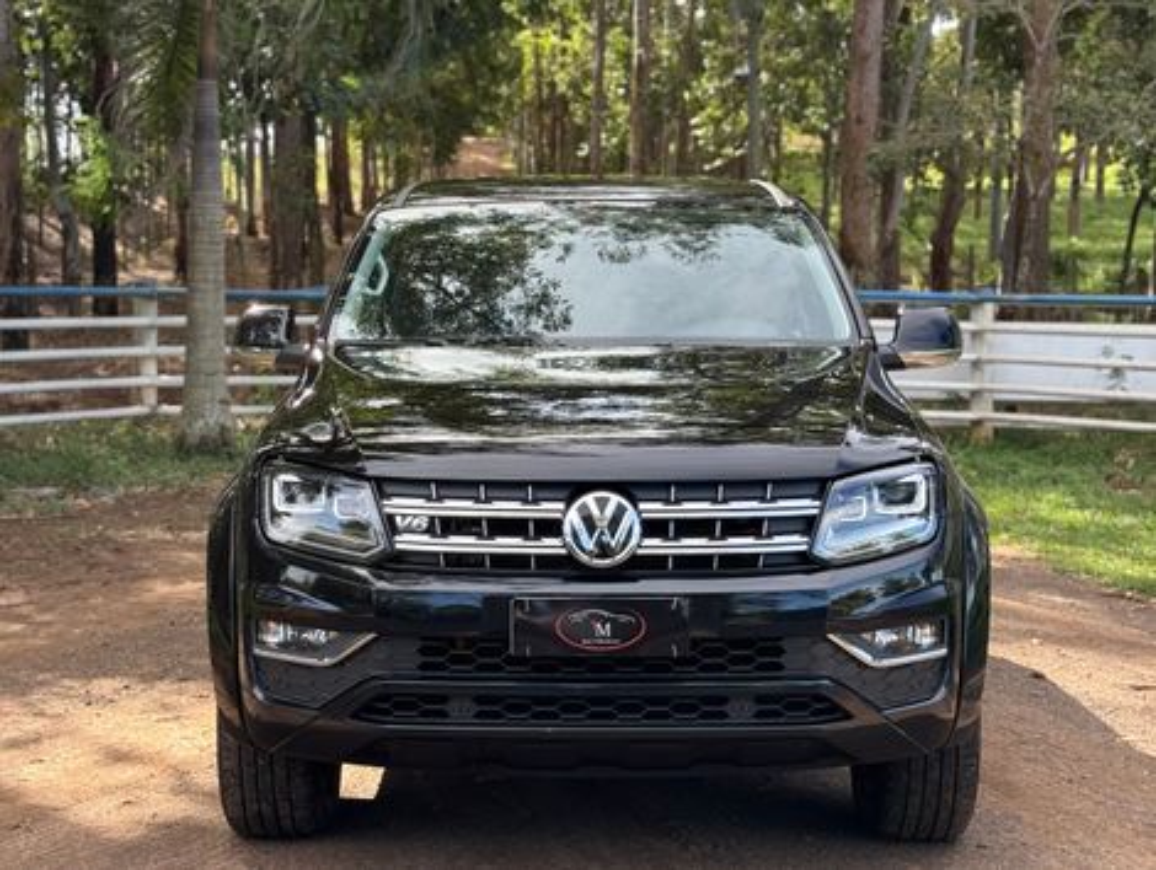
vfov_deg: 30.3
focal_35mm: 48
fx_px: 1605
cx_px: 578
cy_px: 435
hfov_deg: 39.6
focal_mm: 6.76
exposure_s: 1/819
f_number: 1.78
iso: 80
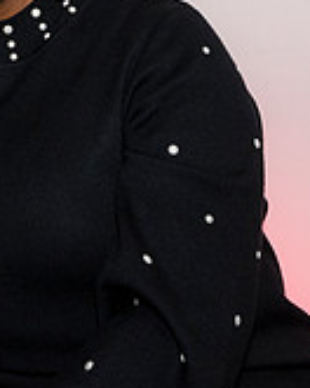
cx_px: -308
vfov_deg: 13.5
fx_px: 1617
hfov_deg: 10.1
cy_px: -8
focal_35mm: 141
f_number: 5
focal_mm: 42
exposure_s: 1/125
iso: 800
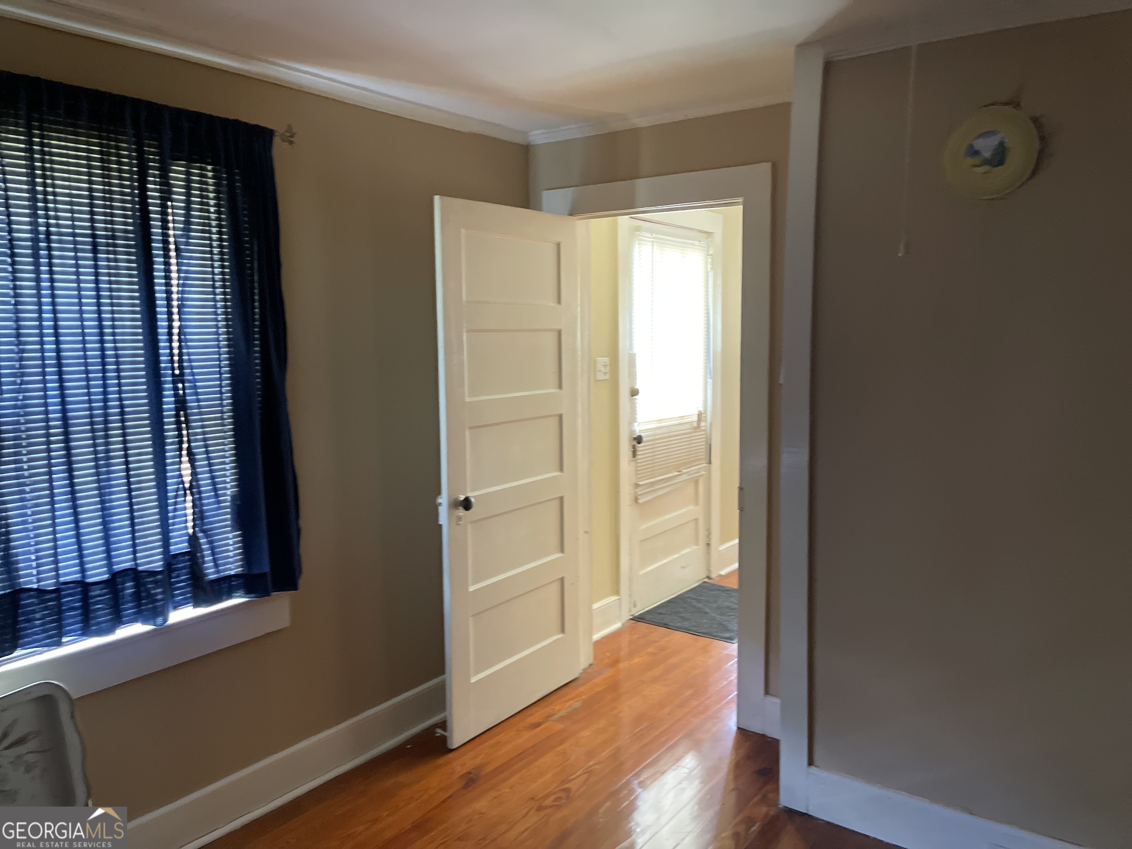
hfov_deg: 67.3
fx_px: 850
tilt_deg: -5.2
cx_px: 566
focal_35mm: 26
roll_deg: +0.4
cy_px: 424
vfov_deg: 53.1
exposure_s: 1/60
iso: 500
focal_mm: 5.1
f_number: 1.6
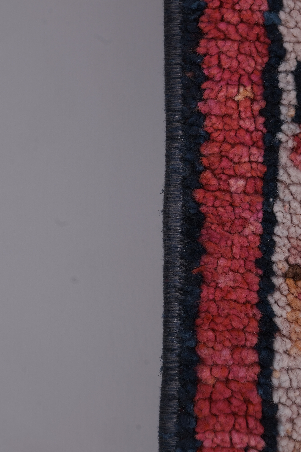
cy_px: 226
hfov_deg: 11.7
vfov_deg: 17.5
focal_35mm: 117
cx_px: 150
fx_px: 1467
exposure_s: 1/160
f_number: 13
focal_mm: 78.1
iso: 160
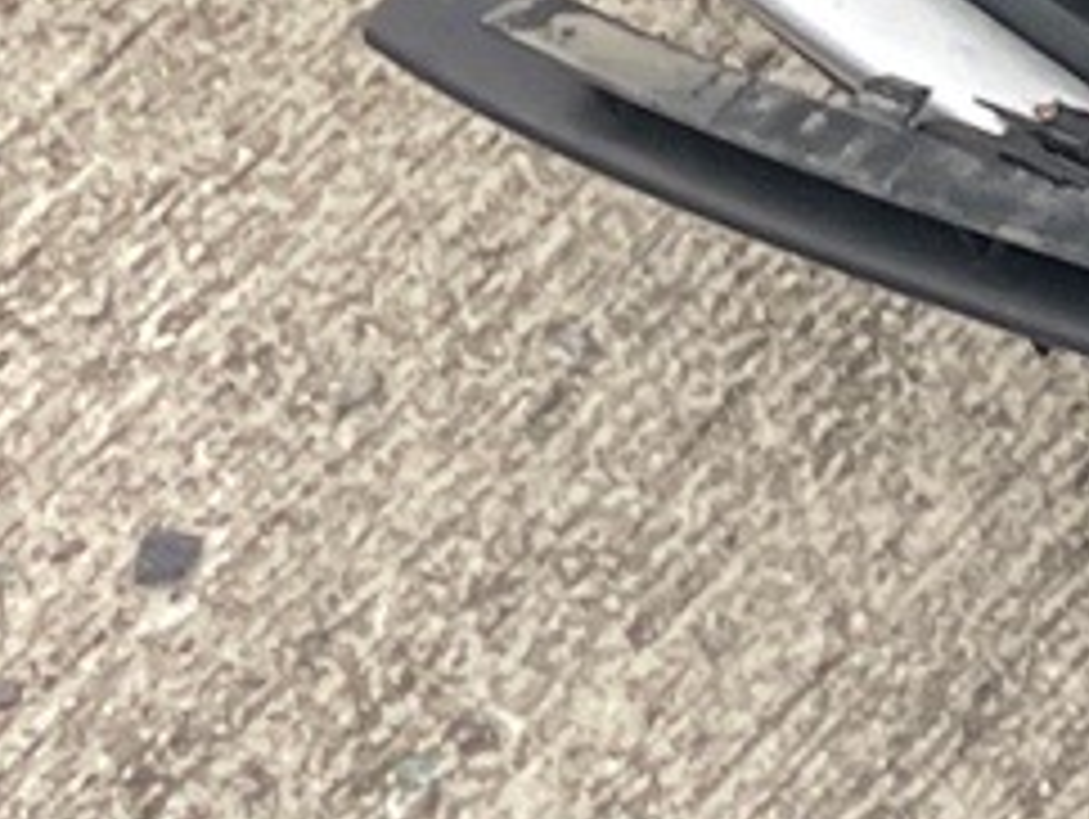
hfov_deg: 8.0
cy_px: -1678
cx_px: 3488
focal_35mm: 206
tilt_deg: -48.5
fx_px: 6487
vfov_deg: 6.5
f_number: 1.6
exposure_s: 1/121
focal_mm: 4.2
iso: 64
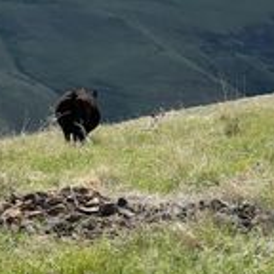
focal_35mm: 204
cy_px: 121
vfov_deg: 8.6
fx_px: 1827
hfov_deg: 8.6
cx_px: 91
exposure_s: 1/1193
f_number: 2.8
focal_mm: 9
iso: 32
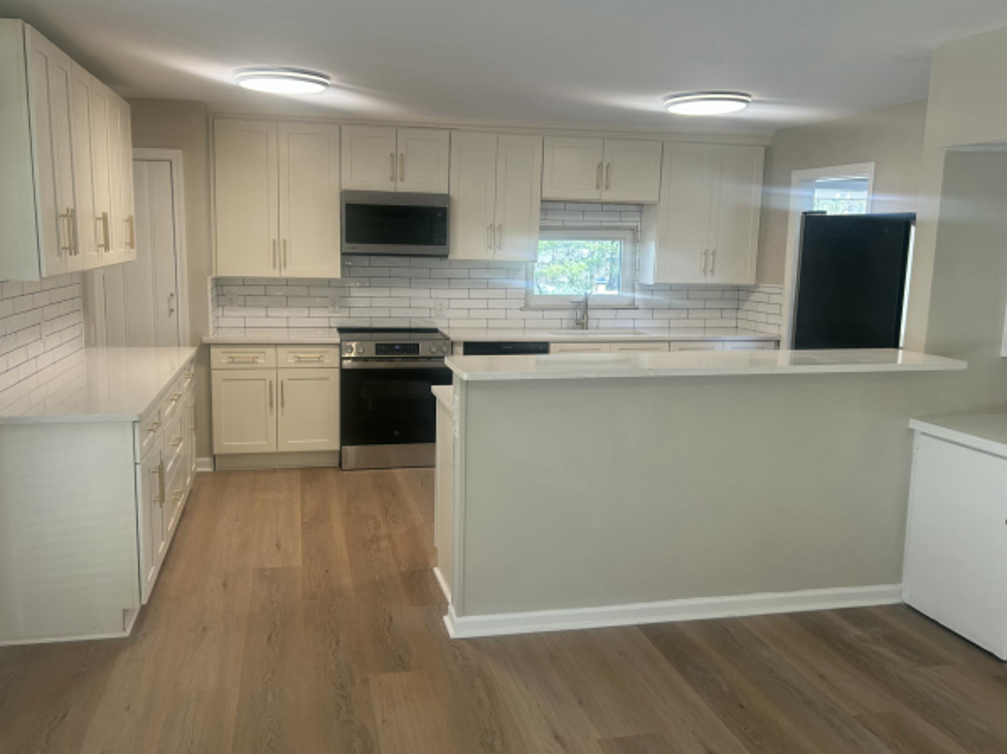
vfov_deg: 48.2
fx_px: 843
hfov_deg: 61.6
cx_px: 459
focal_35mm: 29
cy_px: 360
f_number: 1.5
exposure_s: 1/120
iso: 40
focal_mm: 5.7
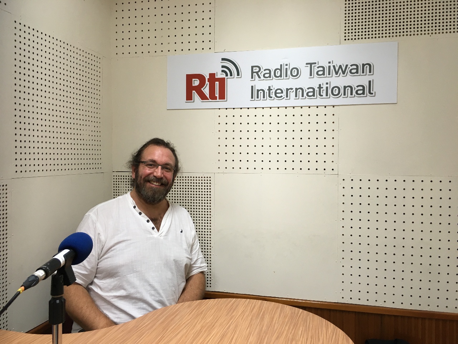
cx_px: 229
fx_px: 384
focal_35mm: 29
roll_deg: -0.4
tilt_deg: -2.1
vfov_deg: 48.2
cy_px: 172
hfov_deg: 61.7
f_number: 2.2
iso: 25
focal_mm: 4.15
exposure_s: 1/30
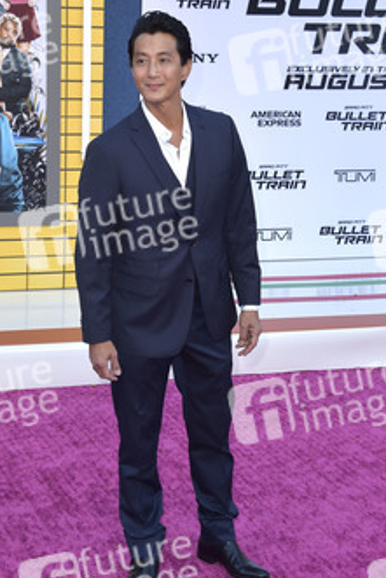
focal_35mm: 75
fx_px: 1205
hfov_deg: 18.2
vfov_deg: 27.0
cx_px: 160
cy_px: 316
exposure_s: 1/250
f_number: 7.1
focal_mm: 62
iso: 640
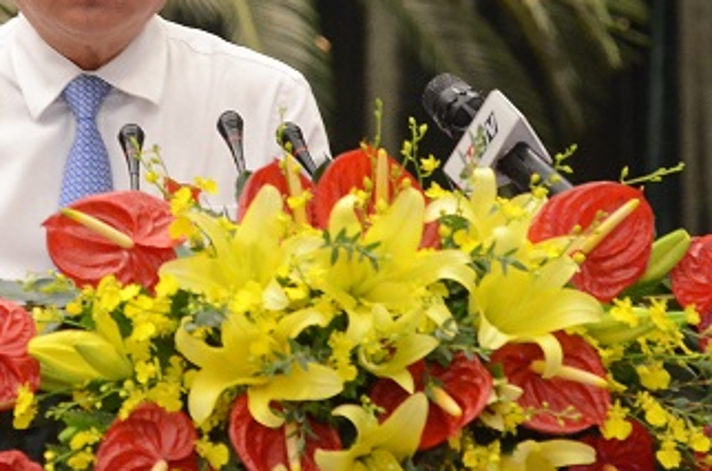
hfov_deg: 3.4
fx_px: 11956
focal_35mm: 606
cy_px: -2
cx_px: 245
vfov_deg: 2.3
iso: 4000
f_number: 6.3
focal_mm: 200
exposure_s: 1/60
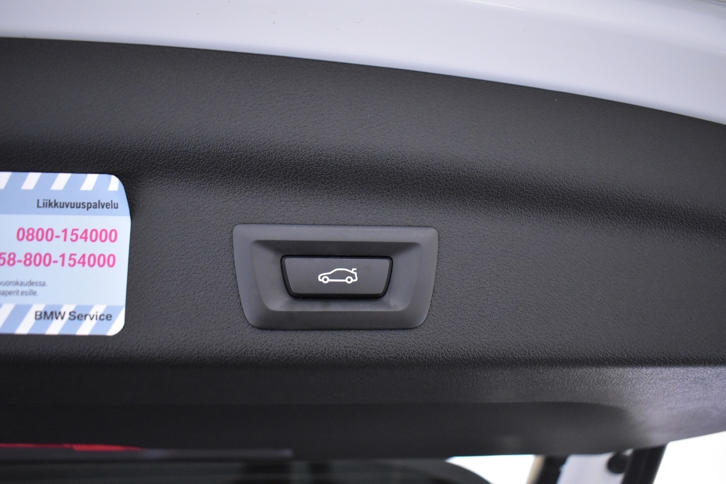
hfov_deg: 67.4
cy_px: 242
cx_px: 363
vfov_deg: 47.9
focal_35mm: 27
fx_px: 544
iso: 3200
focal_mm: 18
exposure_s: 1/45
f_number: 3.5
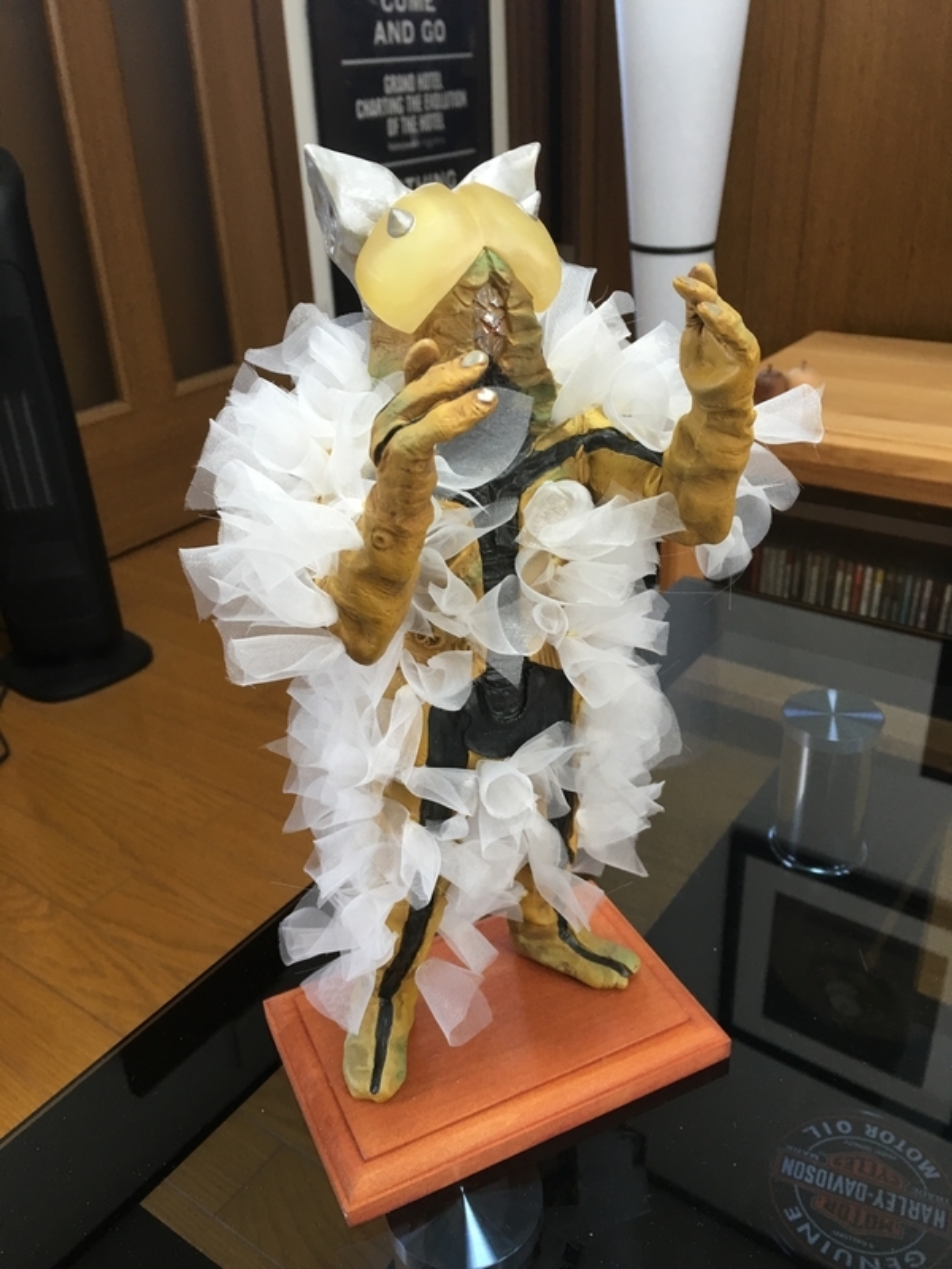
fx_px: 1063
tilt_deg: -26.7
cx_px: 476
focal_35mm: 29
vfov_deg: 61.7
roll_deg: +3.0
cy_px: 634
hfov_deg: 48.2
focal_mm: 4.15
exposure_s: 1/15
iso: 32
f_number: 2.2
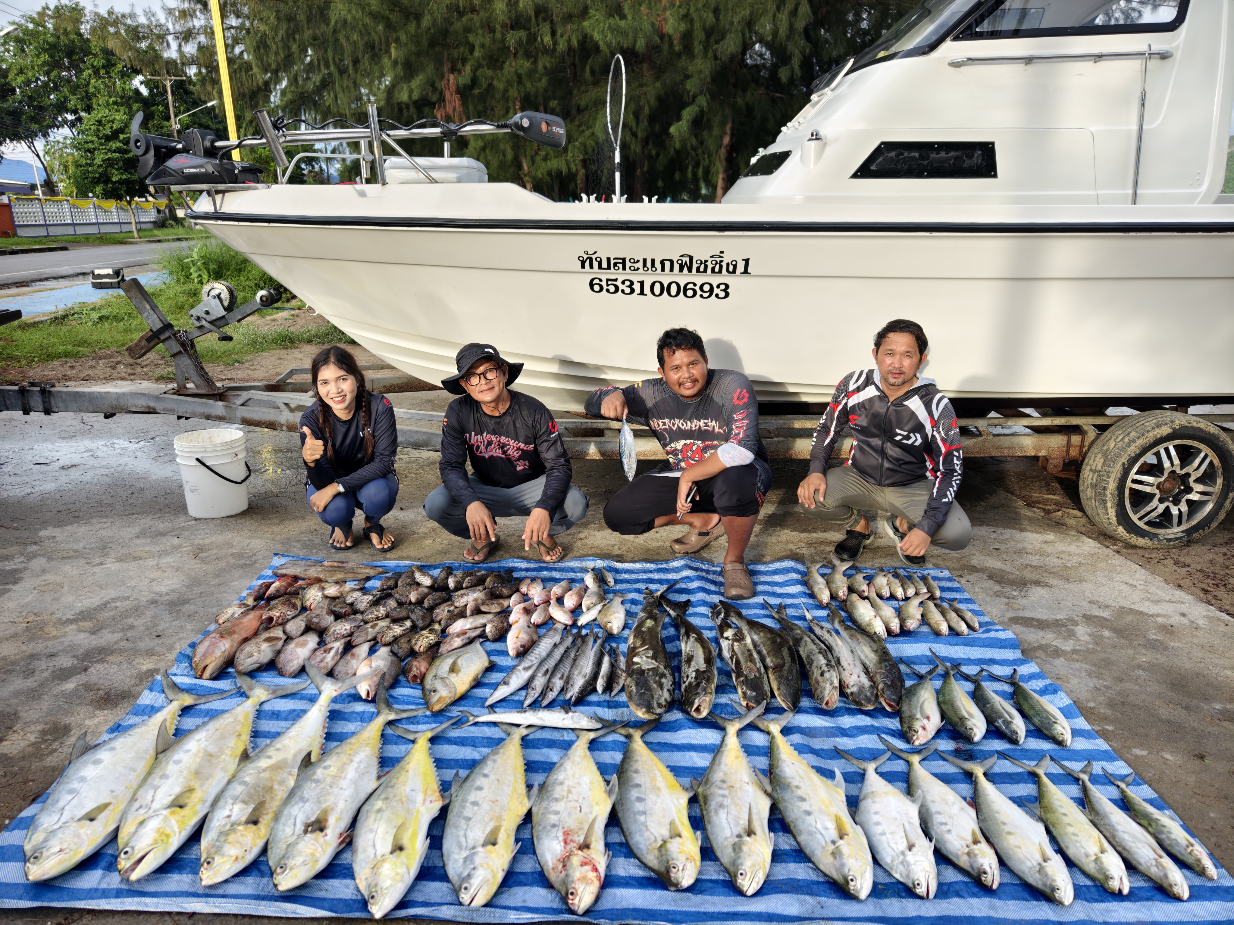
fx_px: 820
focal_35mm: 23
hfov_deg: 73.9
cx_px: 617
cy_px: 462
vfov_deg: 58.9
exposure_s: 1/505
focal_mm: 8.67
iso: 50
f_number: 1.75
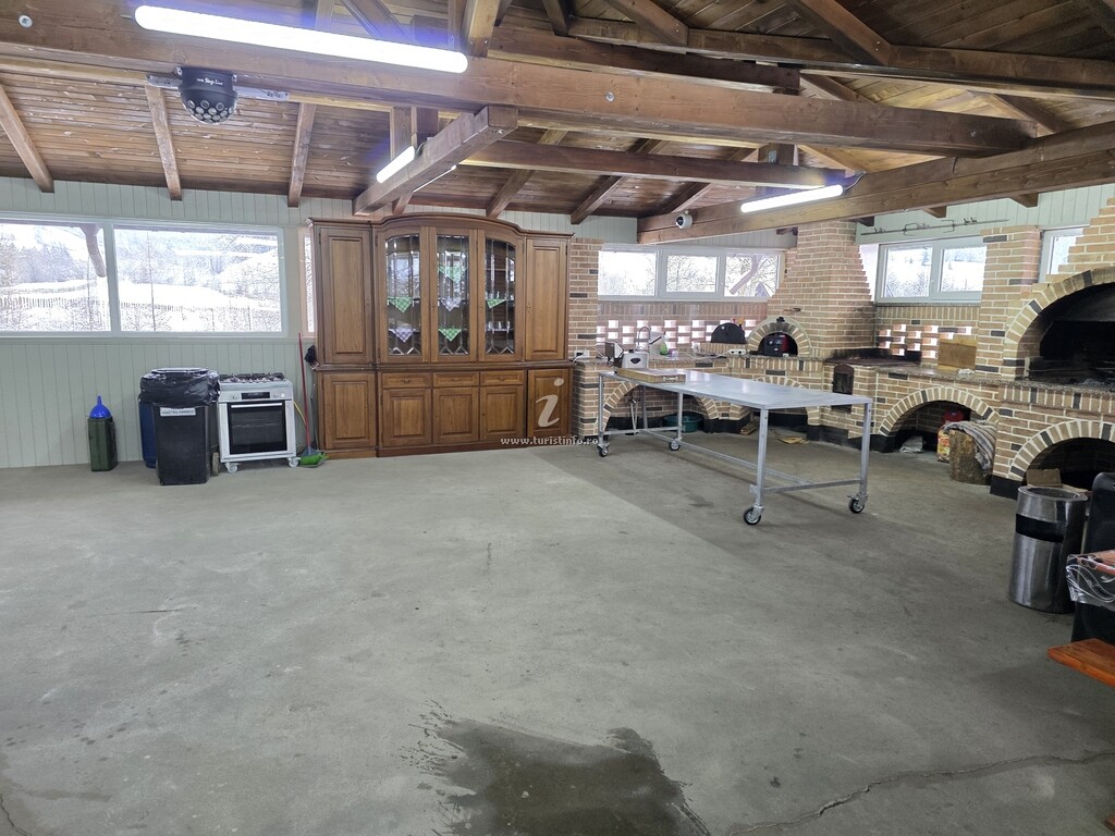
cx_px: 558
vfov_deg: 58.9
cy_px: 418
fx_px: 741
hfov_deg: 73.9
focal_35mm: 23
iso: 200
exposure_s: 1/100
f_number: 1.7
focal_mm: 6.3
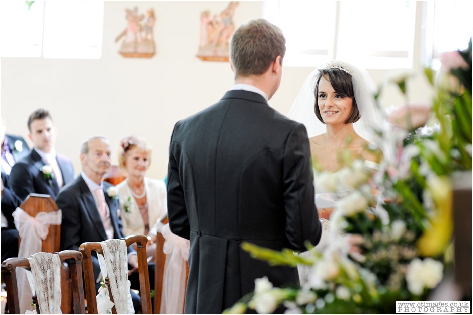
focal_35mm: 85
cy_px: 158
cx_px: 236
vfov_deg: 16.1
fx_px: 1116
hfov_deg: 23.9
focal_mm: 85
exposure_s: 1/125
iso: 800
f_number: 2.8
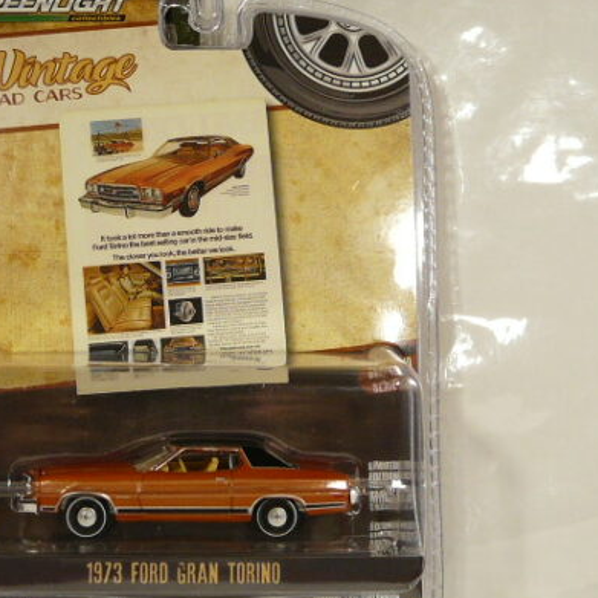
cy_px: 280
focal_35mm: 61
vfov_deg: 28.2
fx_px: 1192
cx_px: 171
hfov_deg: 27.9
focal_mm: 4.6
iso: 100
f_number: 2.8
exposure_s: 1/80
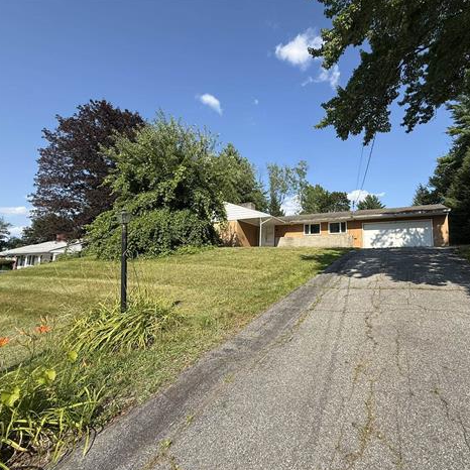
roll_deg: -1.1
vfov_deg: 84.0
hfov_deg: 82.9
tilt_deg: +7.0
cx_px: 283
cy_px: 238
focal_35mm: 17
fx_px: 261
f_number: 2.2
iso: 50
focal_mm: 2.22
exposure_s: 1/1497
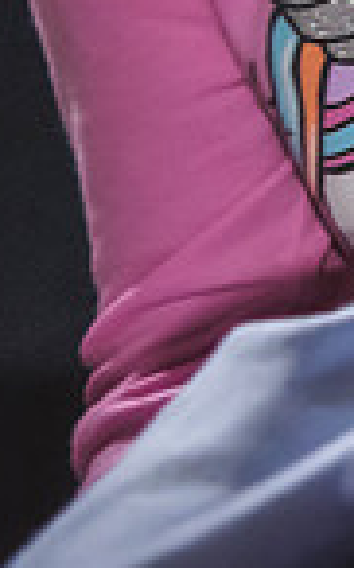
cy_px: 53
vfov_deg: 30.1
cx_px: 1101
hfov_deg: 11.0
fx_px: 1005
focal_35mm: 65
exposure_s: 1/60
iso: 2000
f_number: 2.8
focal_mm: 16
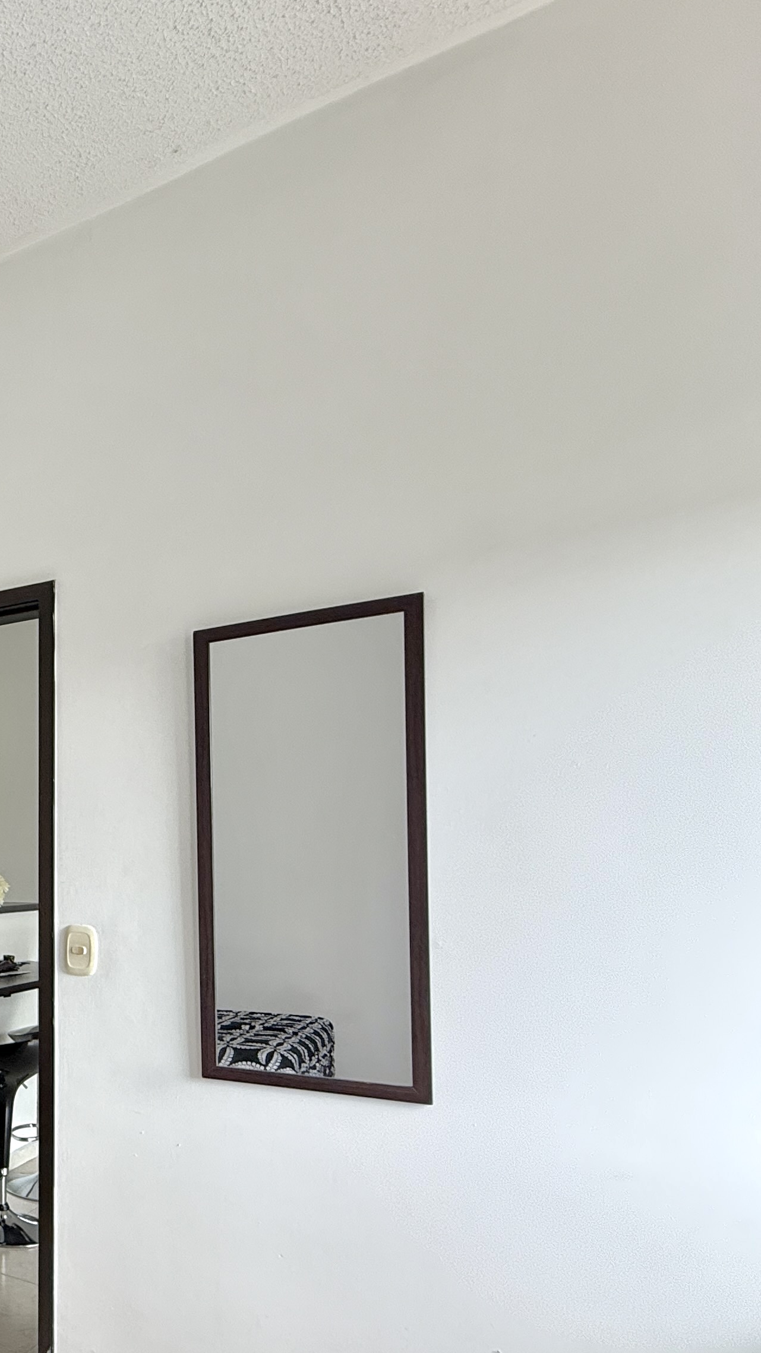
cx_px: -313
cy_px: 877
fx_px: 969
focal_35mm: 27
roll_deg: +0.1
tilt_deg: -0.4
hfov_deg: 30.0
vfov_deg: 68.3
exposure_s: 1/99
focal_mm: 2.22
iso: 125
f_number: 2.2
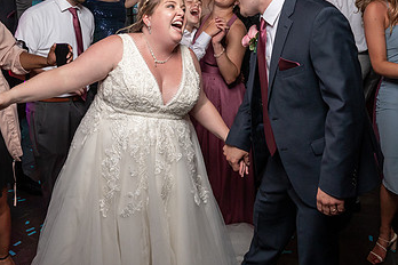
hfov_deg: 48.5
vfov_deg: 32.7
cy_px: 63
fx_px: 442
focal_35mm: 40
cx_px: 206
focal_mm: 24
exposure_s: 1/200
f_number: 5.6
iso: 2000
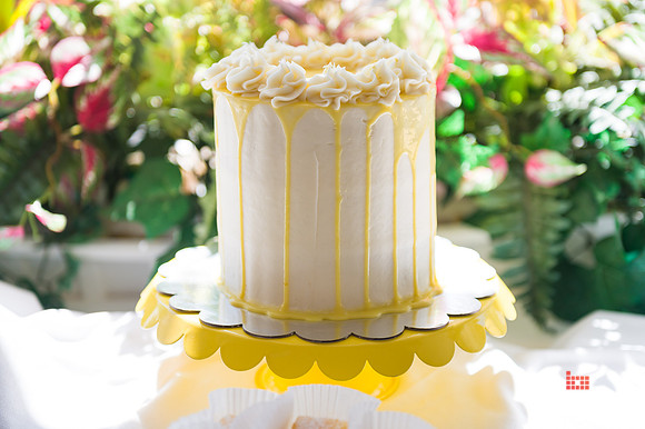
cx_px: 322
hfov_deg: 28.9
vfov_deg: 19.4
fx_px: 1253
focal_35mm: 70
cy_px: 214
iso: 320
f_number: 3.2
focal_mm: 70
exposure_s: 1/1000
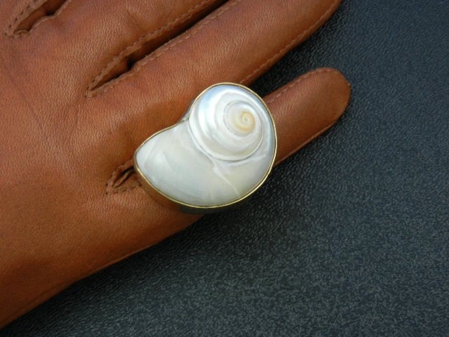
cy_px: 168
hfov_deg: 25.3
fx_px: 999
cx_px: 224
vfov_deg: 19.1
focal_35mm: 77
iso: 200
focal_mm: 13.9
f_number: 4.3
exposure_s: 1/5.8
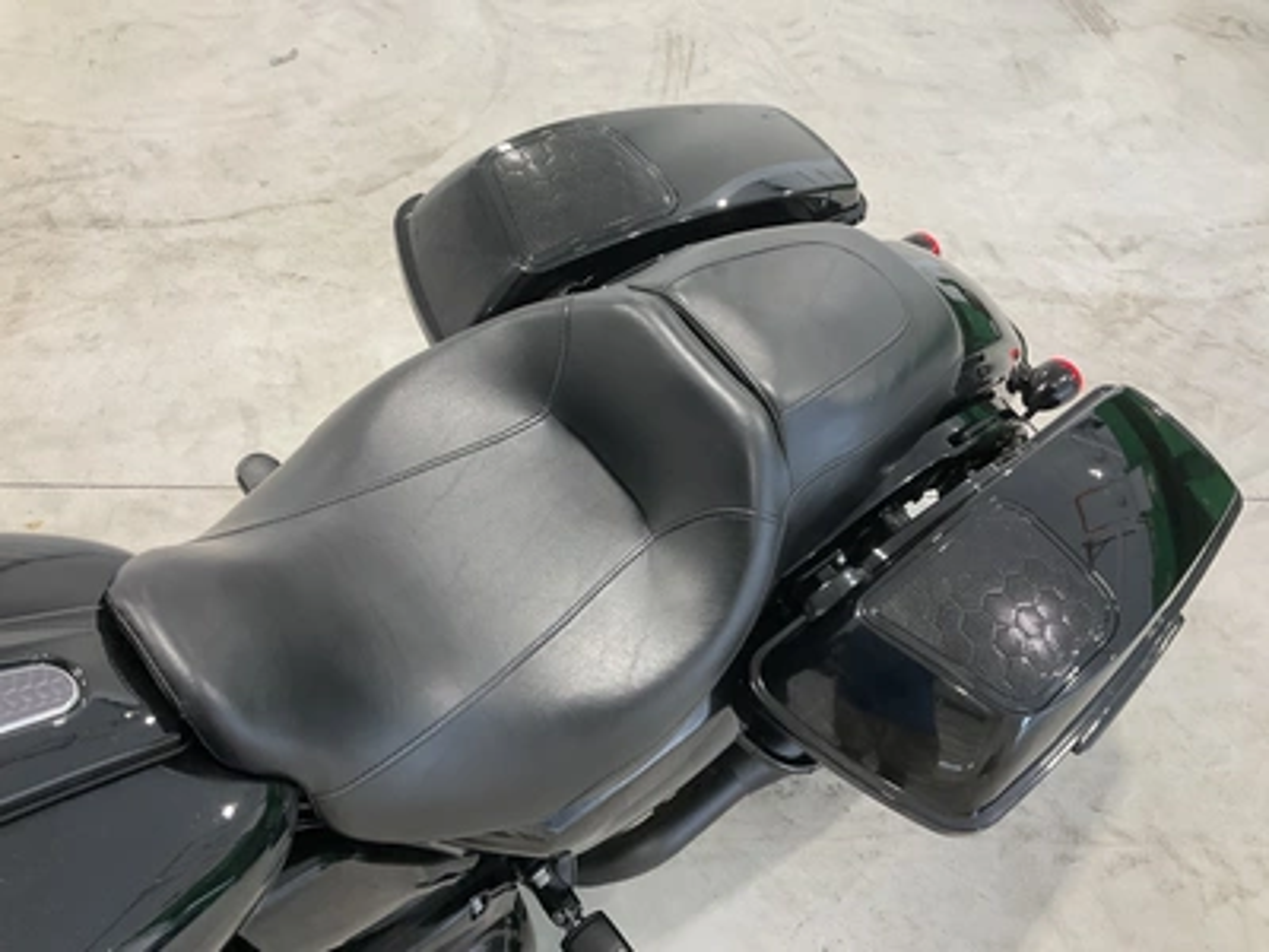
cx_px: 634
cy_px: 476
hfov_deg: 61.7
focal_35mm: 29
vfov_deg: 48.2
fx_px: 1063
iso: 80
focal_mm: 3
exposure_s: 1/60
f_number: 1.8
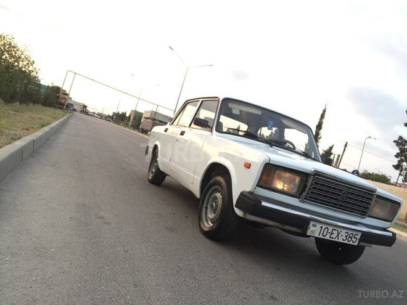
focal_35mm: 29
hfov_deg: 61.7
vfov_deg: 48.2
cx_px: 204
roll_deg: -18.0
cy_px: 152
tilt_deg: +0.1
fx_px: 341
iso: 32
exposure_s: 1/50
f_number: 2.2
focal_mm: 4.15
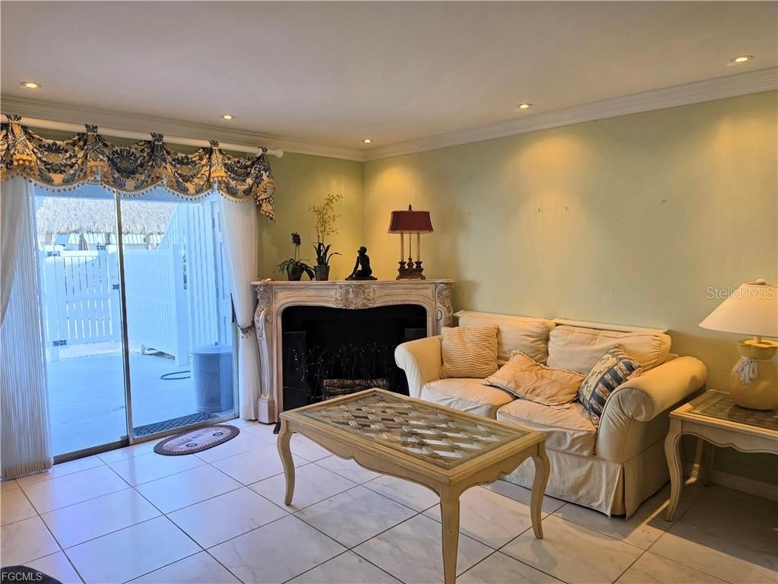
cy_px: 292
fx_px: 517
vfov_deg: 58.9
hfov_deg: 73.9
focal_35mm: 23
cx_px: 389
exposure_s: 1/120
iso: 50
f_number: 1.4
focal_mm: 6.5
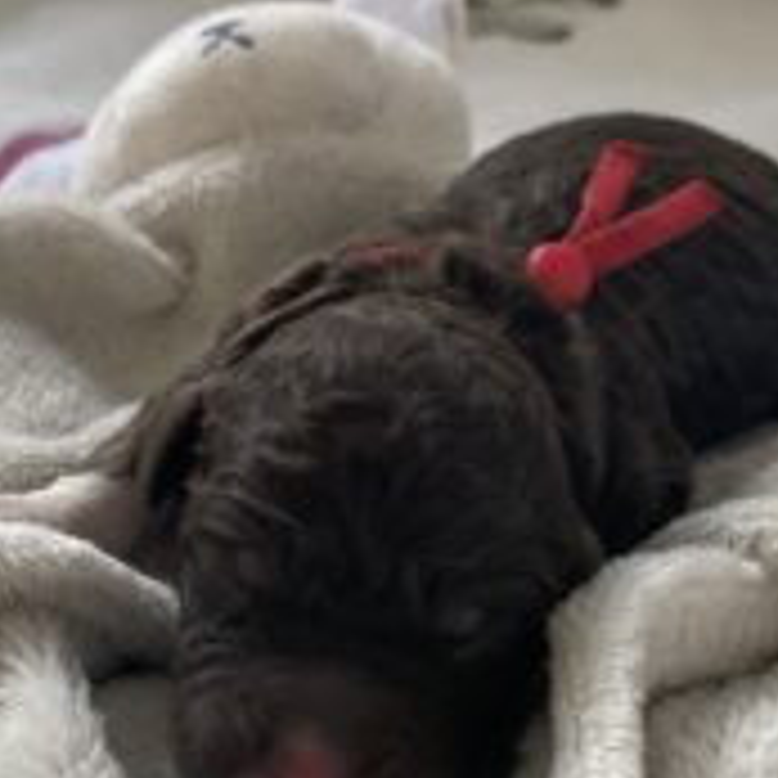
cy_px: 454
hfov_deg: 32.1
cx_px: 310
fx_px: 1348
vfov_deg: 32.1
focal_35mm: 53
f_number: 1.6
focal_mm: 4.2
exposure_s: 1/121
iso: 100
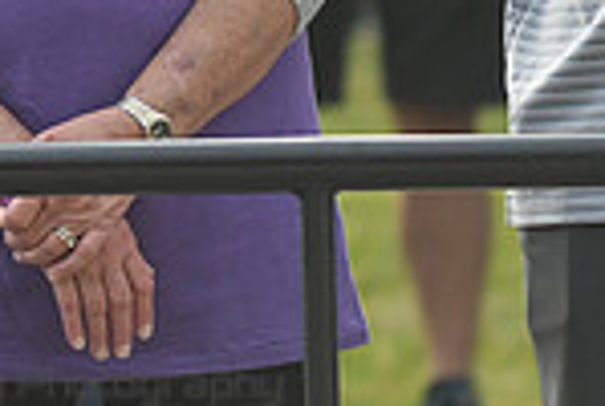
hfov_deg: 1.8
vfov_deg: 1.2
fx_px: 19617
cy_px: -221
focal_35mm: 1165
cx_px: -365
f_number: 4
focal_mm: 200
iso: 640
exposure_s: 1/320
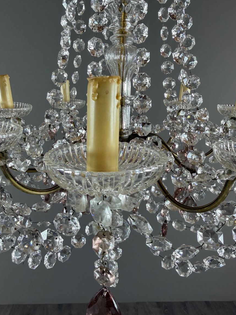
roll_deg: -1.5
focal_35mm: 25
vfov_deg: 69.4
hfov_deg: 54.9
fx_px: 227
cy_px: 154
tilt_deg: -13.7
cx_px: 116
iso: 100
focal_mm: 2.22
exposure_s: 1/100
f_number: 2.2
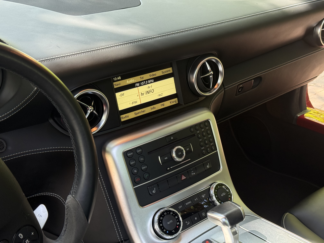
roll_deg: -2.0
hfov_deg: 39.7
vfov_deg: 30.3
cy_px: 122
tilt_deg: -25.2
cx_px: 162
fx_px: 449
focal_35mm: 48
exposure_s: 1/102
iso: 125
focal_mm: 6.76
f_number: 1.78
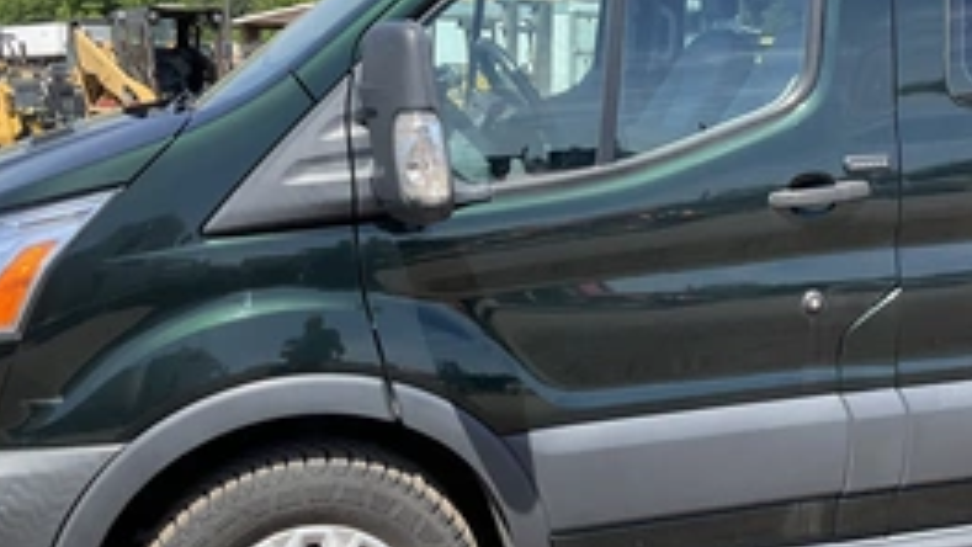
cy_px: 166
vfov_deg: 24.8
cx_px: 654
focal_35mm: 48
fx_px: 1237
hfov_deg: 42.3
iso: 25
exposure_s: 1/804
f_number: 1.8
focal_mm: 3
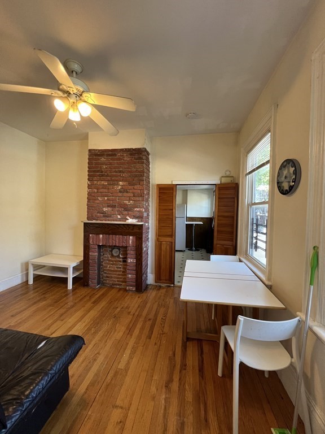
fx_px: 163
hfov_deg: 89.9
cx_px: 162
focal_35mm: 13
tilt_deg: -0.2
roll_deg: -1.4
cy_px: 217
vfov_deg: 106.2
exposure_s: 1/60
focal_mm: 1.57
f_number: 1.8
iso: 160
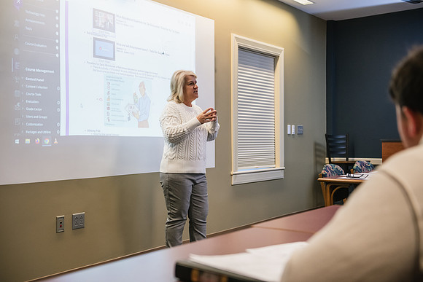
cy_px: 141
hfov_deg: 41.1
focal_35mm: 48
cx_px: 212
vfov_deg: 28.1
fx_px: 564
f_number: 3.2
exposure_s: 1/200
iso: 1250
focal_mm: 48
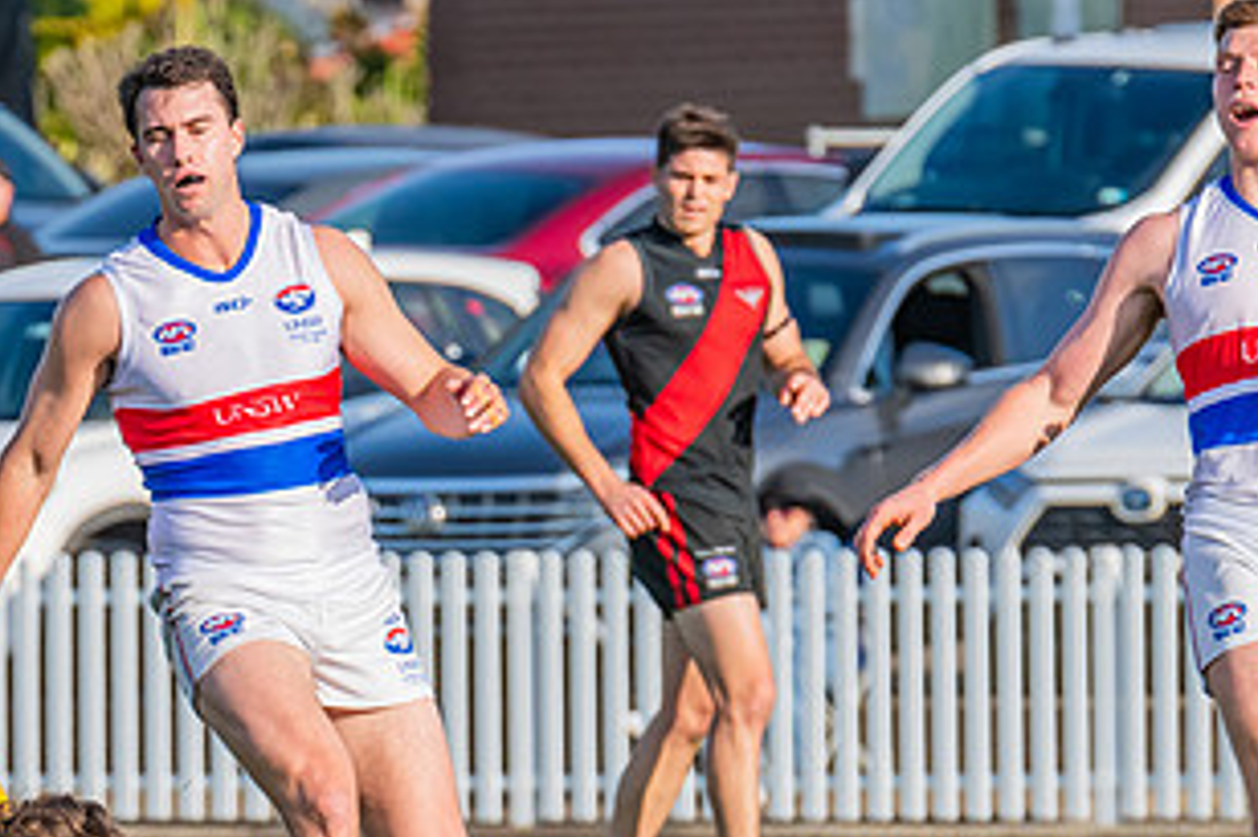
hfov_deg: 2.3
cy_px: 703
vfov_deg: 1.5
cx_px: -95
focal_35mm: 887
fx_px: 30978
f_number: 10
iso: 800
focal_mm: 360
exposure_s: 1/1250
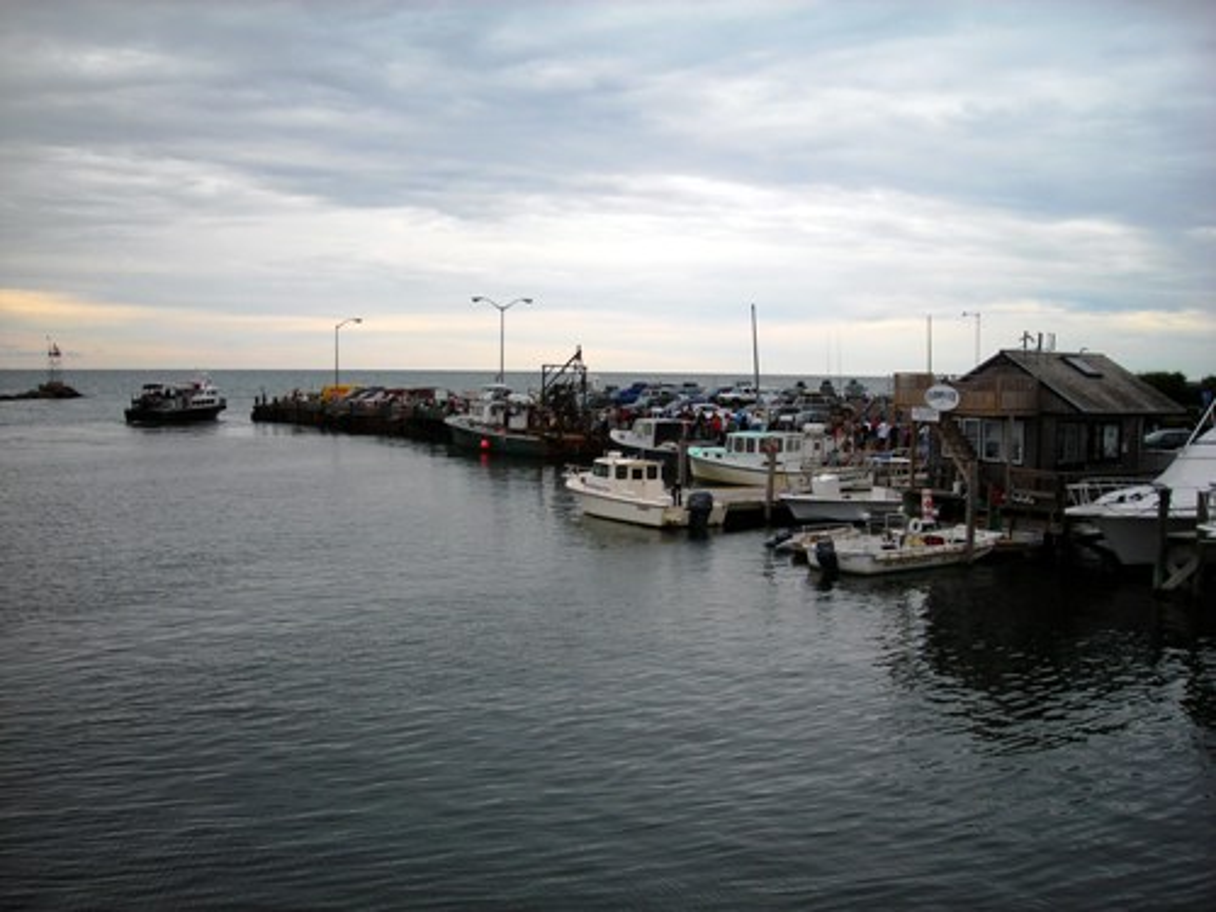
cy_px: 456
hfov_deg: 49.0
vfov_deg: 37.7
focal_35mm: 38
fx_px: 1335
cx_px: 608
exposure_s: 1/198
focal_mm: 6.3
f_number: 3.2
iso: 50
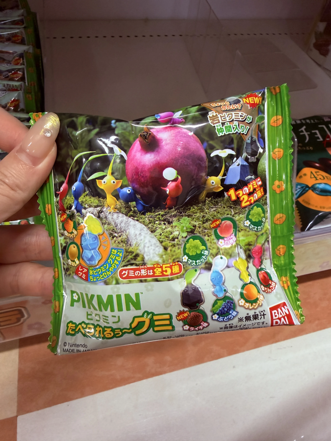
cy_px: 220
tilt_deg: -49.7
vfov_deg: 71.6
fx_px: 306
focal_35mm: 24
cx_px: 166
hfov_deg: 56.8
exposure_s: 1/100
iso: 320
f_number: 2.2
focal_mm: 2.22
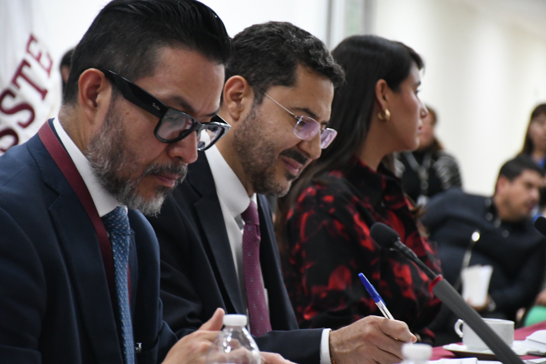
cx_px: 273
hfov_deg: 13.1
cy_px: 182
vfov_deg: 8.7
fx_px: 2381
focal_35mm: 157
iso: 5000
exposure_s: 1/125
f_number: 5.6
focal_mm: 105
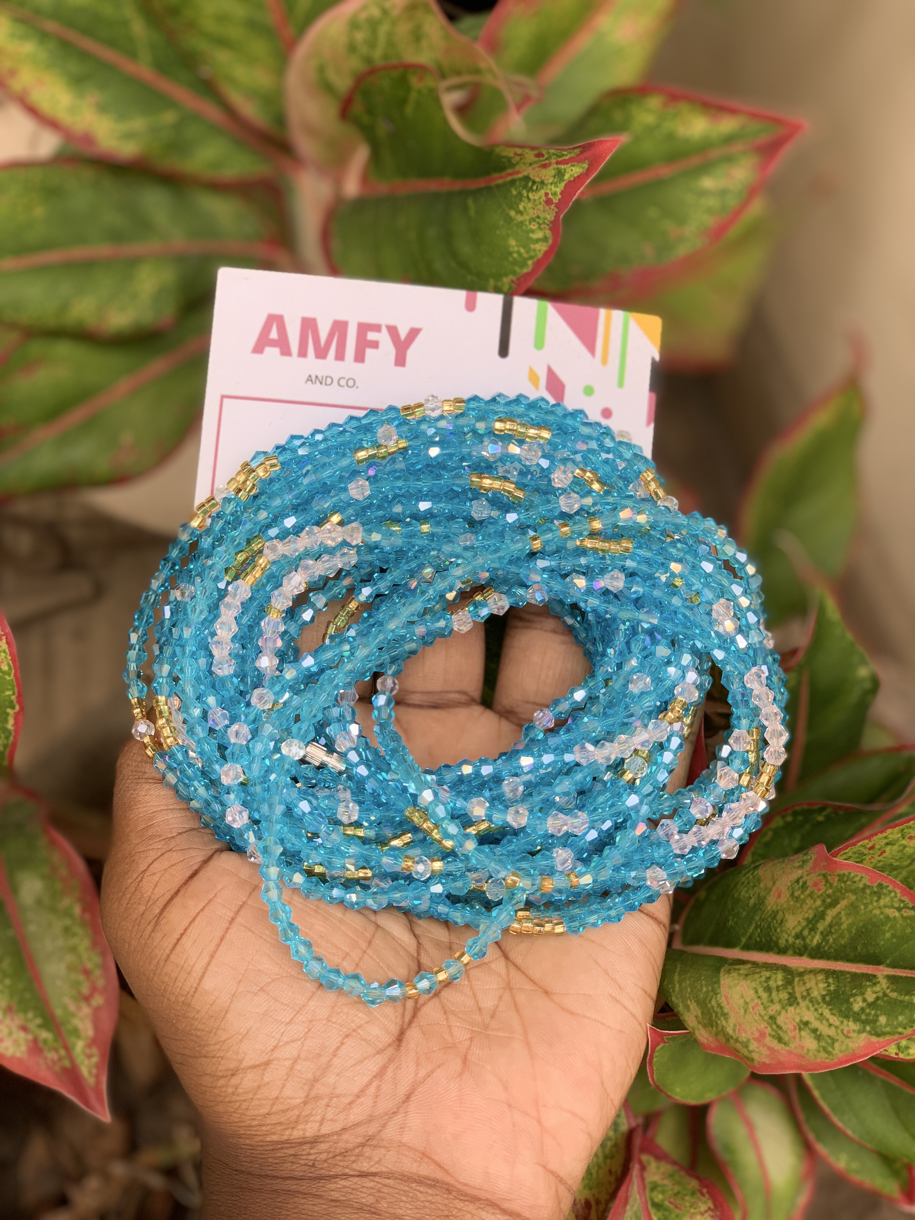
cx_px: 458
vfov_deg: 36.8
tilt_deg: -41.6
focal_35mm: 52
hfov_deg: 28.0
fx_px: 1833
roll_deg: -1.8
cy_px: 610
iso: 20
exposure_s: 1/122
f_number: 2.4
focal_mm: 6
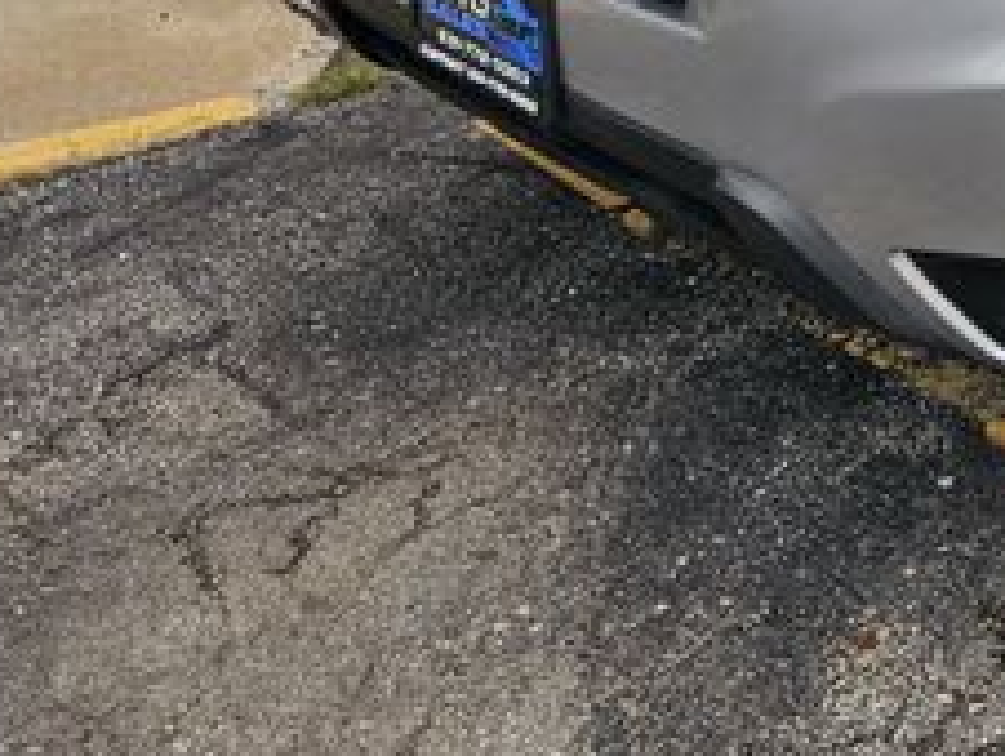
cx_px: 1143
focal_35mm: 65
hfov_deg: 27.0
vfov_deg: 20.3
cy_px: -289
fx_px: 1889
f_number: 1.7
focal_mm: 6.3
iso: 16
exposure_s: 1/180
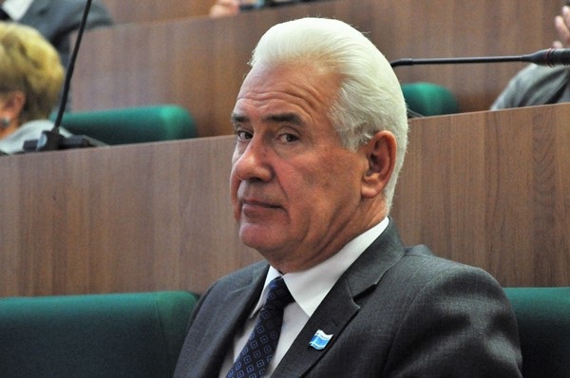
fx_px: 2490
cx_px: 285
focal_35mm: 158
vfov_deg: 8.7
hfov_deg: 13.1
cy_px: 189
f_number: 5.6
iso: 2000
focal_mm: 105
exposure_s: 1/60
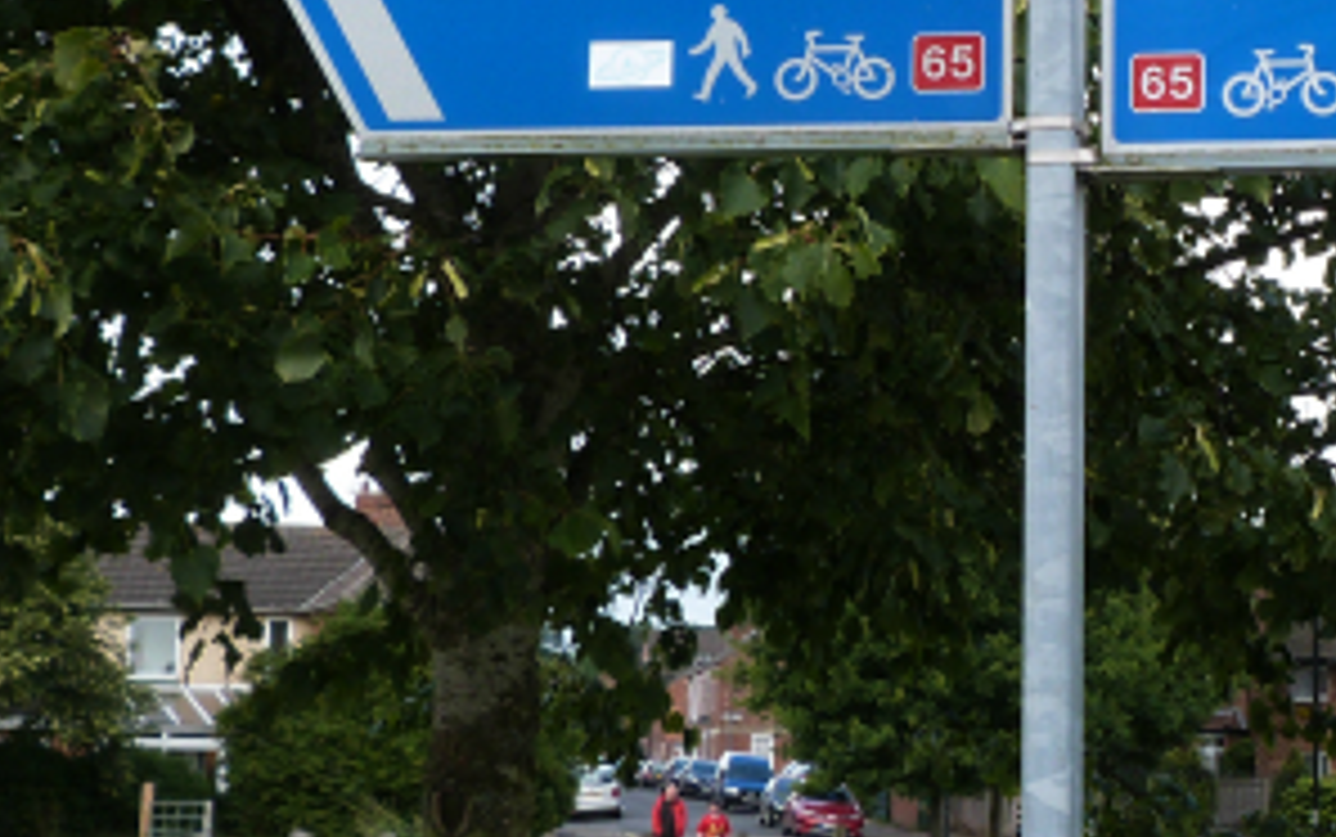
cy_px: 196
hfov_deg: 22.4
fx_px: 3315
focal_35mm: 91
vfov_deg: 14.3
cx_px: 1125
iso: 100
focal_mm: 6.1
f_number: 4.5
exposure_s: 1/200
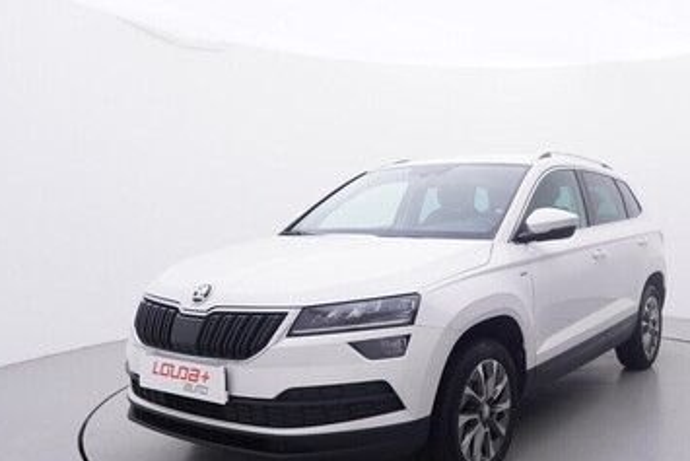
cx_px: 479
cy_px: 295
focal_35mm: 35
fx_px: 667
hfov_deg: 53.3
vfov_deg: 37.8
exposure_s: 1/80
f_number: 5
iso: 200
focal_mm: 15
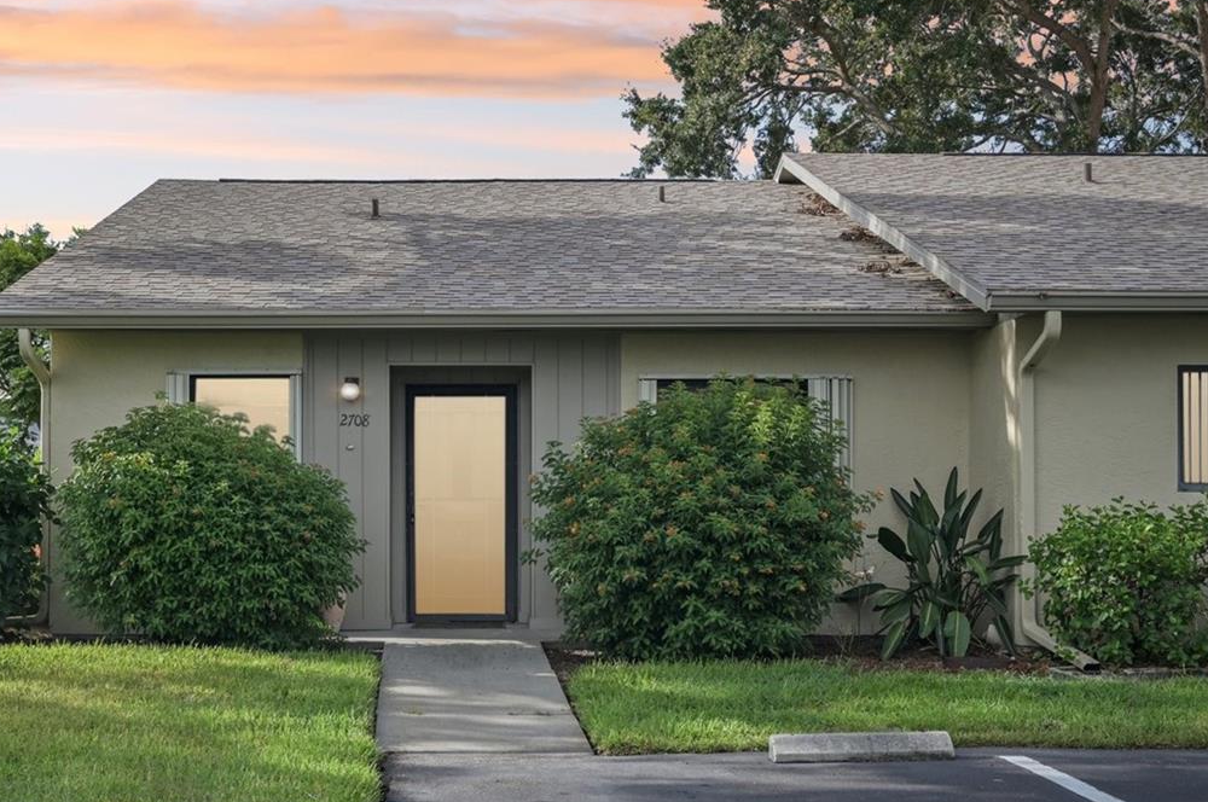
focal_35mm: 48
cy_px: 489
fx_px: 1609
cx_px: 464
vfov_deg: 27.9
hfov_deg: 40.9
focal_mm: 30
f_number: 8
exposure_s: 1/400
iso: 400
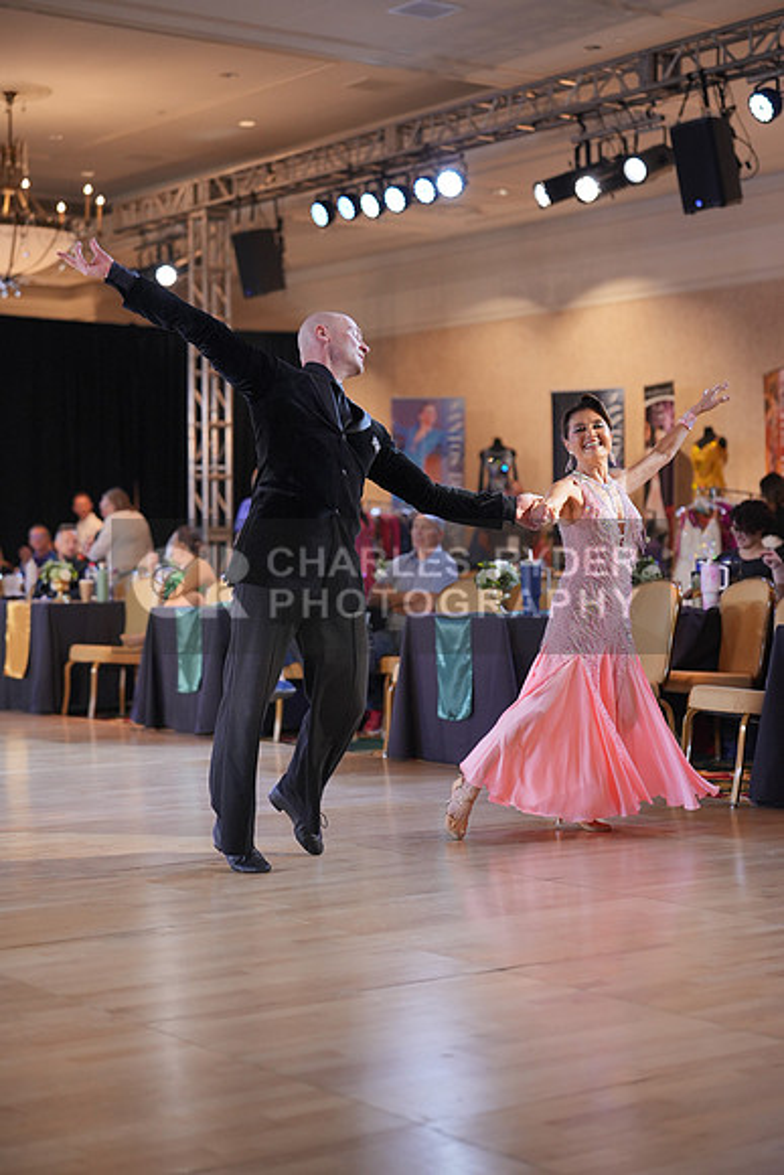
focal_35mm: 62
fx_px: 2024
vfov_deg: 32.4
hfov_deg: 21.9
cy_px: 588
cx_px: 392
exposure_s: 1/500
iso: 1250
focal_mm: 62
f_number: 2
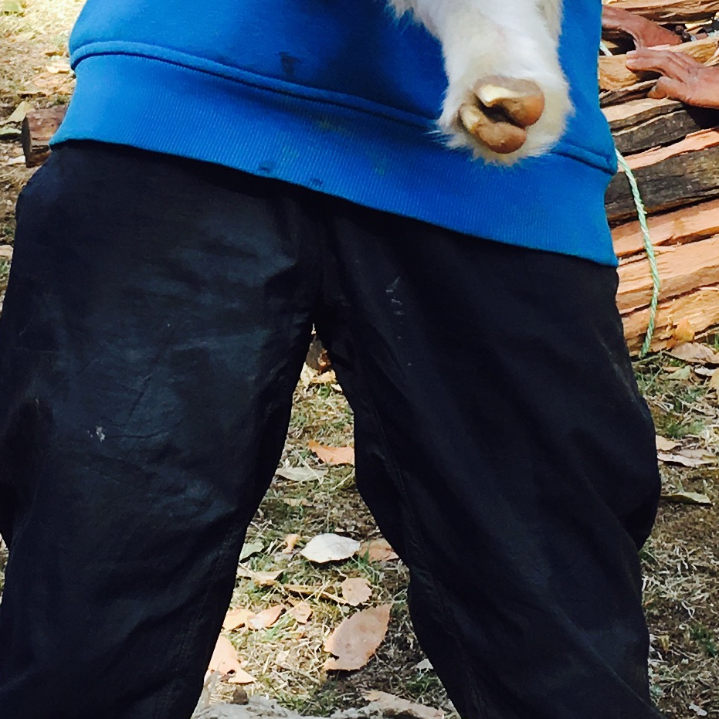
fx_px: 2608
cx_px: 273
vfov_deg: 15.2
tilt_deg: -3.0
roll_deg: +0.8
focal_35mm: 111
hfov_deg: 15.7
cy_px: -113
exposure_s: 1/388
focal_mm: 4.15
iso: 25
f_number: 2.2
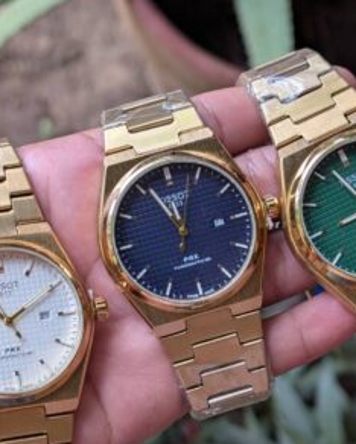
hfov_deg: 17.7
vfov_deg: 22.0
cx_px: 169
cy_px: 246
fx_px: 1145
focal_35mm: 87
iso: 47
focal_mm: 6.9
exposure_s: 1/162
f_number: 1.68
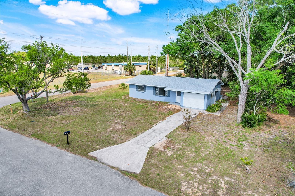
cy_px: 98
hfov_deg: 78.6
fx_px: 180
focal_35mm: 22
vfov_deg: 57.2
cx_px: 148
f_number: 2.8
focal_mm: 8.38
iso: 130
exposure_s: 1/320
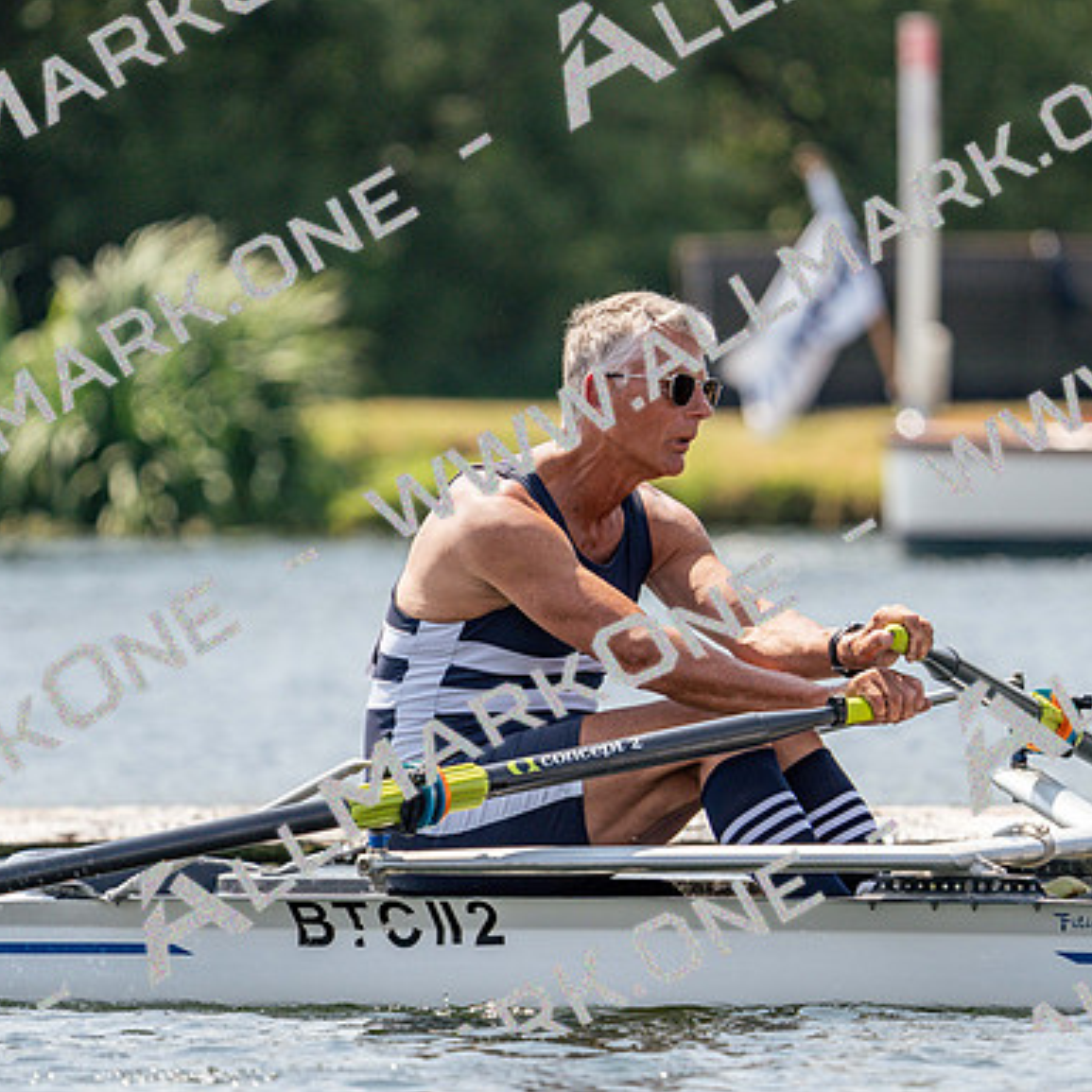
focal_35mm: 479
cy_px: 546
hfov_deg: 3.7
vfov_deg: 3.7
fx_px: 17096
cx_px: 715
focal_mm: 374
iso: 320
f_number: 6.3
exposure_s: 1/1600
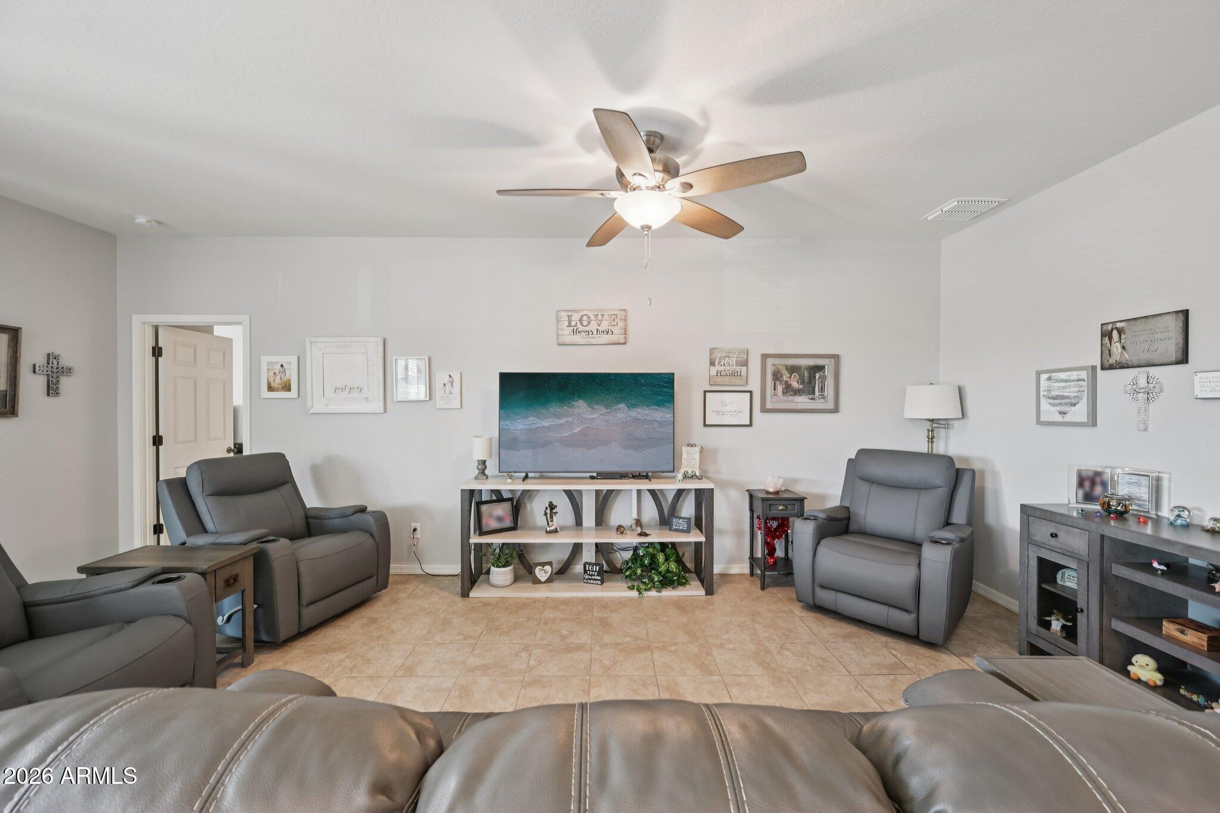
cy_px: 406
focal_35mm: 14
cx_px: 610
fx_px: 474
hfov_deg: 104.3
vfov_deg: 81.2
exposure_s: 1/6
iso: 500
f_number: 8
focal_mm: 14
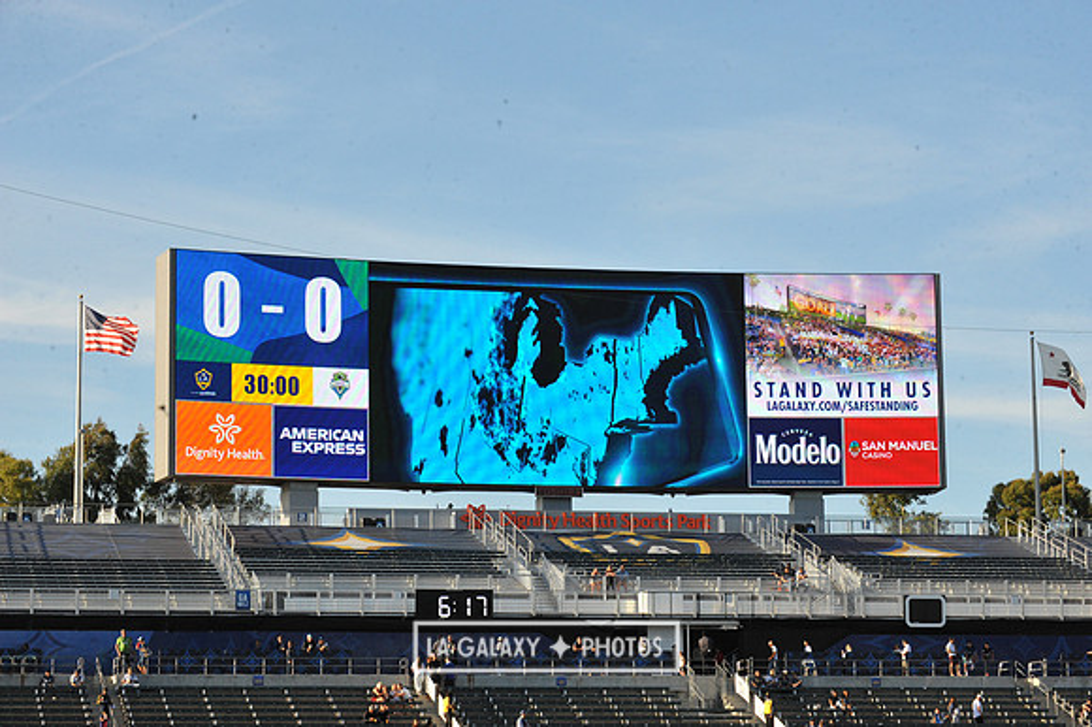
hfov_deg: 19.5
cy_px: 364
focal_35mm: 105
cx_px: 546
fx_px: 3183
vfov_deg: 13.0
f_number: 16
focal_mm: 105
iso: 1600
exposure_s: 1/1000
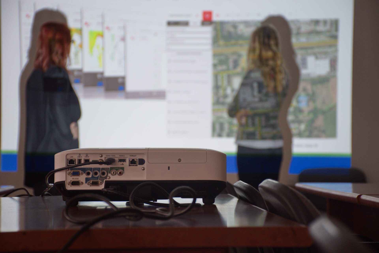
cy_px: 126
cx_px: 190
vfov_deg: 12.2
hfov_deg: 18.2
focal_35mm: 112
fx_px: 1184
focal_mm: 75
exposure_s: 1/40
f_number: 5
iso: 400
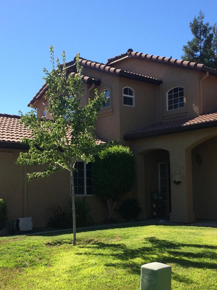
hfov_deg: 30.9
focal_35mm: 47
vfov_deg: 40.4
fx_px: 393
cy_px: 161
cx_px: 119
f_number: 2.2
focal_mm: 4.15
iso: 32
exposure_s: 1/1282
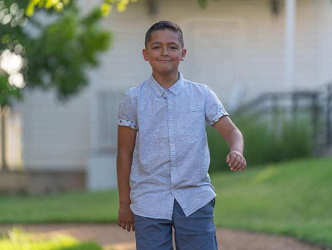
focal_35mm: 223
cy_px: 125
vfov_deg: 6.7
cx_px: 145
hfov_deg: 8.9
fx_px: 2139
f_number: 2.8
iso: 320
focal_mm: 200
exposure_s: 1/1000
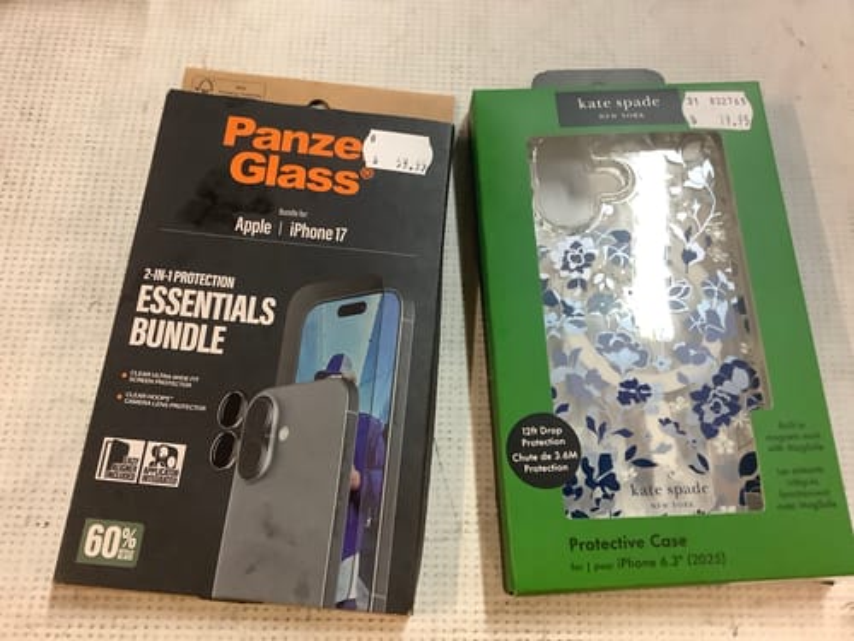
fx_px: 765
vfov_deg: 45.4
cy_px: 320
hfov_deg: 58.4
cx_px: 427
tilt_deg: -69.9
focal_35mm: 31
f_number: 2.4
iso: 250
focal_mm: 3.3
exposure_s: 1/50
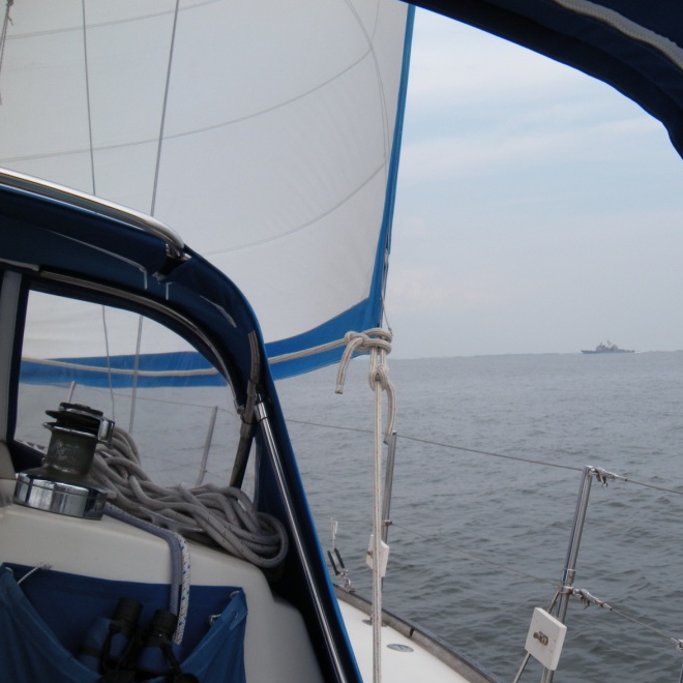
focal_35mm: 48
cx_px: 506
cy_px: 381
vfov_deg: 35.3
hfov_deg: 34.7
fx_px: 1071
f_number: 3.8
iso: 64
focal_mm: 5.9
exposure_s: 1/805
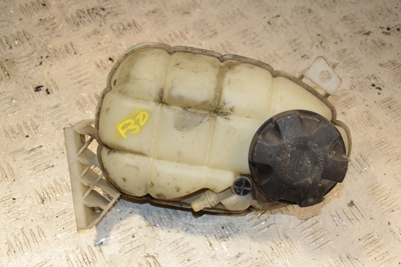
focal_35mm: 52
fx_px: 584
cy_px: 134
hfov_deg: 37.9
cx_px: 200
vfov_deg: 25.7
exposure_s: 1/200
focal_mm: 35
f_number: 6.3
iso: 800
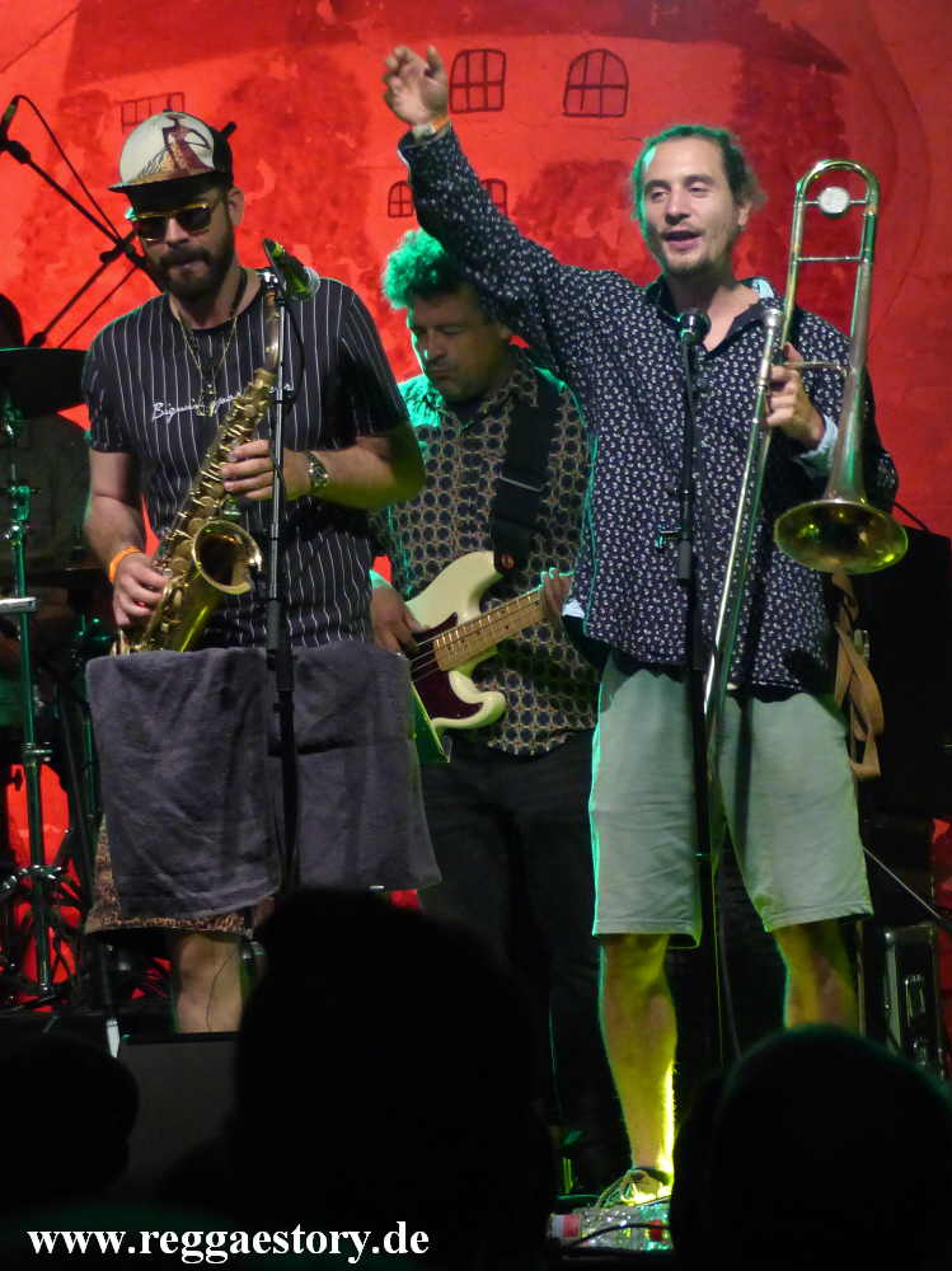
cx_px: 476
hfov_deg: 8.1
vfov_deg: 10.8
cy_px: 636
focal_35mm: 183
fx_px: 6716
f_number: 2.8
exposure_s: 1/160
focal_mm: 33
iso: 640
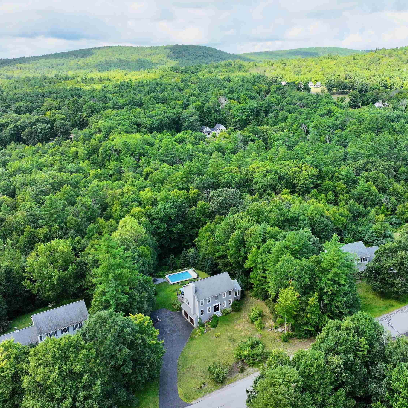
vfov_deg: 55.6
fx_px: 387
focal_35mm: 29
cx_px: 234
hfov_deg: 55.4
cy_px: 208
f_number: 2.8
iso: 380
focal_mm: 12.29
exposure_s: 1/1600
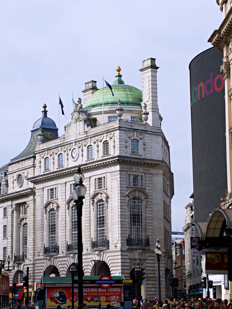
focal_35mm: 91
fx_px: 813
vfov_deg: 21.5
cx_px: 105
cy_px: 155
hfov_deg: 16.2
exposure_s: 1/320
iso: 200
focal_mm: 42
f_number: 9
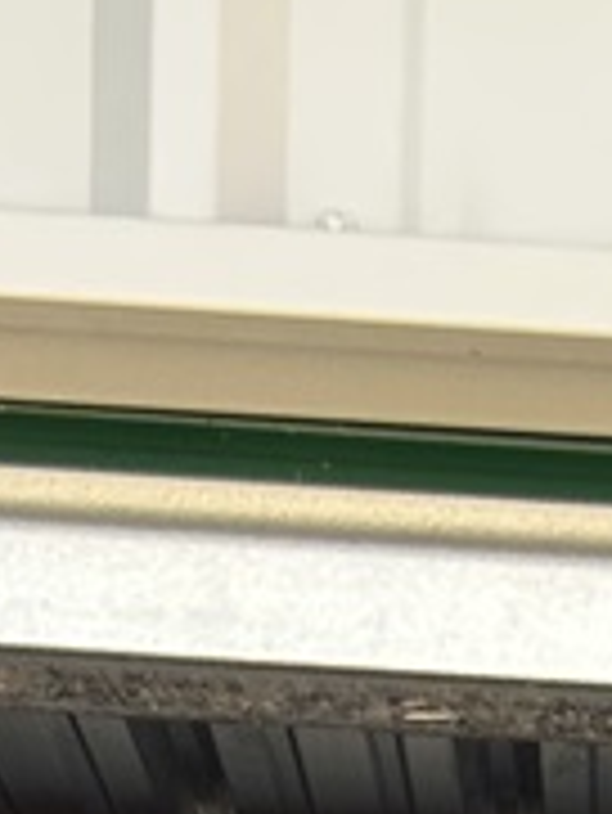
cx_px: 896
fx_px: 4497
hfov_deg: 7.7
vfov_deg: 8.1
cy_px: 2804
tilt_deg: -7.0
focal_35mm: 191
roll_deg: -1.5
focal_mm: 5.7
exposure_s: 1/364
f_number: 1.5
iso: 50
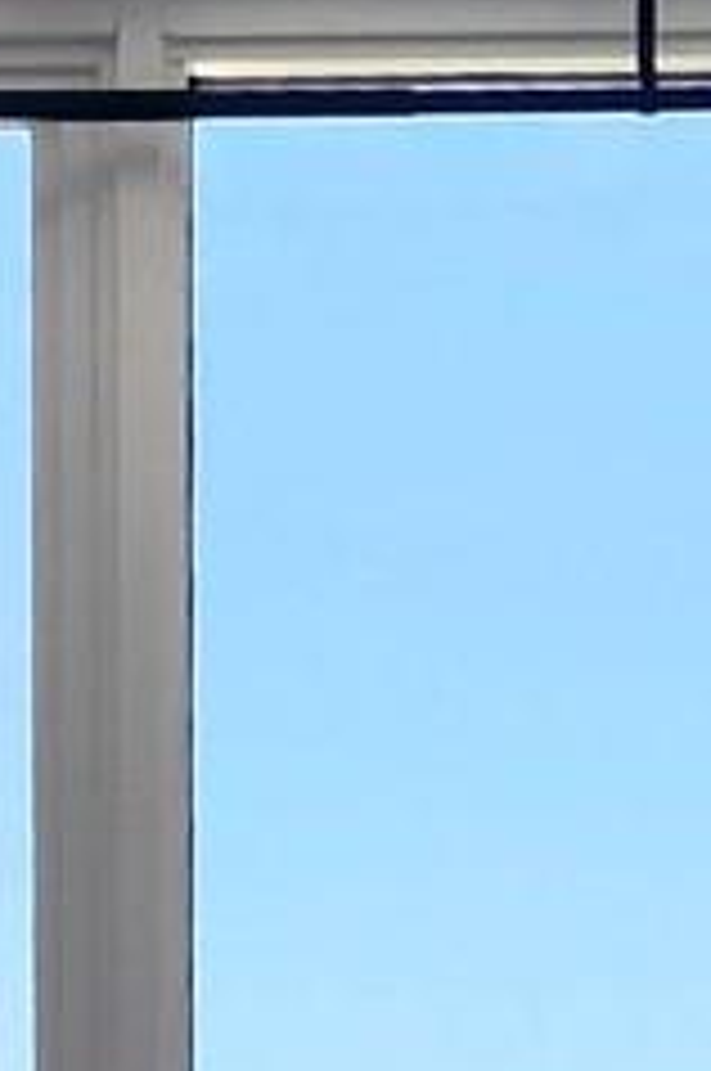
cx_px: 502
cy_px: 1730
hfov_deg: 8.5
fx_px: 4783
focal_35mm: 161
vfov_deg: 12.0
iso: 20
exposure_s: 1/182
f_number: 1.8
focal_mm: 6.4
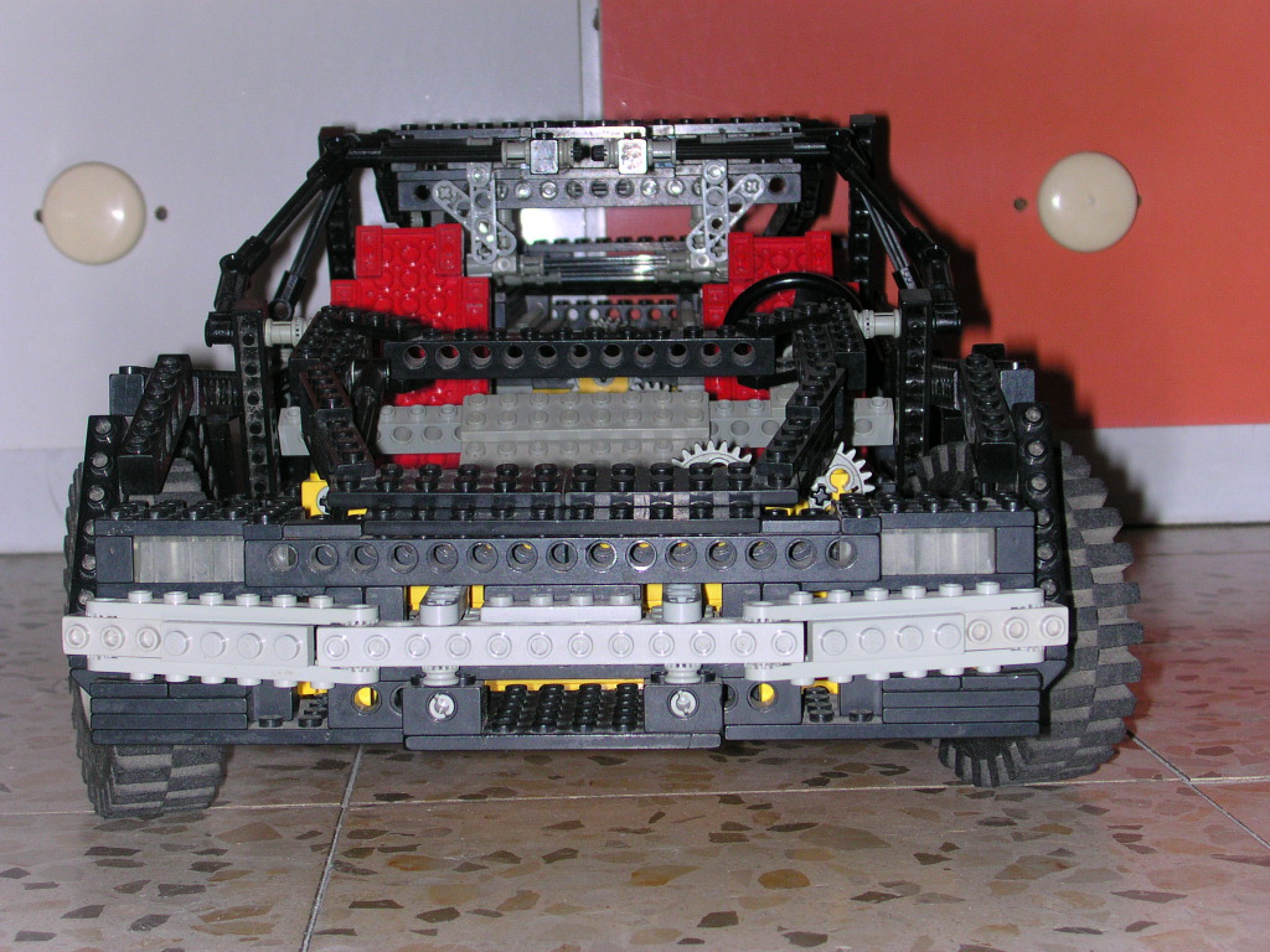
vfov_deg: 21.6
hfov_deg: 28.6
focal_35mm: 68
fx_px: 2495
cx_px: 635
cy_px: 476
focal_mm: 10.4
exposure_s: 1/60
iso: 100
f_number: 3.7
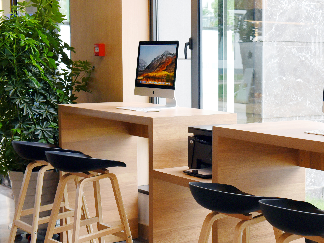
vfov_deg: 18.9
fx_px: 730
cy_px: 112
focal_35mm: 78
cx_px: 259
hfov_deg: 24.6
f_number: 6.3
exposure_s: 1/100
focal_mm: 45
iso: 1250
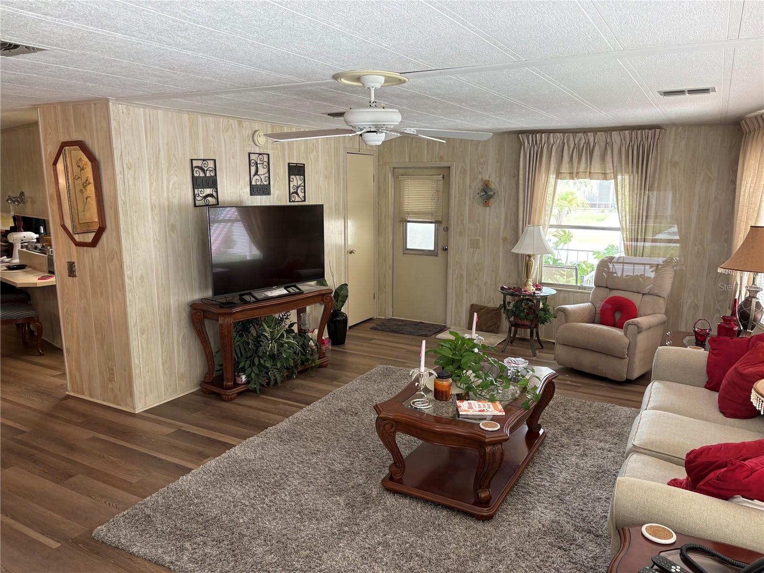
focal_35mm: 26
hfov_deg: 67.3
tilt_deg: -11.0
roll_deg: -0.2
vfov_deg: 53.1
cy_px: 286
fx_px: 574
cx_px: 382
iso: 80
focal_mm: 5.96
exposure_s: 1/60
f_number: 1.6
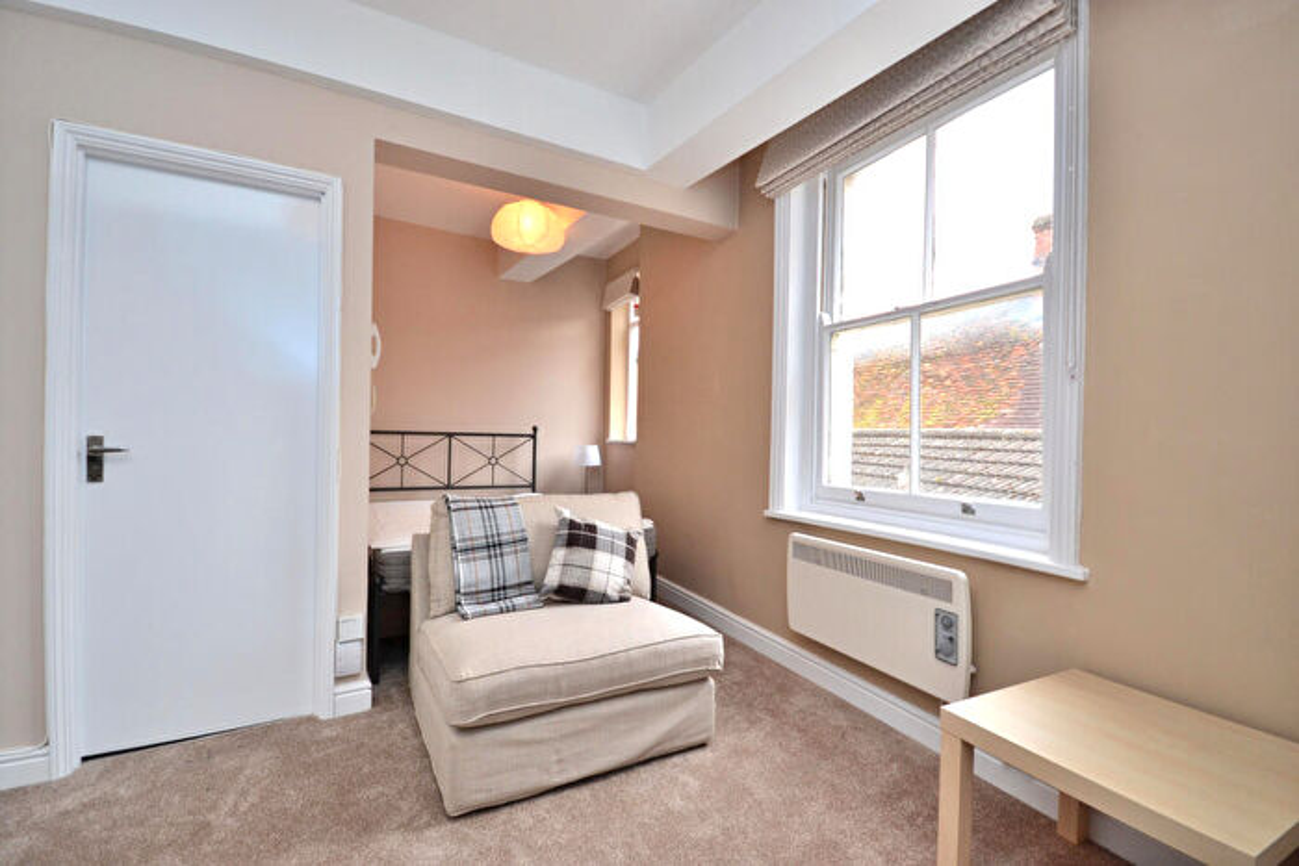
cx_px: 650
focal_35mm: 15
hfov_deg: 100.4
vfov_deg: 77.4
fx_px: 541
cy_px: 433
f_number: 5
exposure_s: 1/100
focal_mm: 10
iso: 400
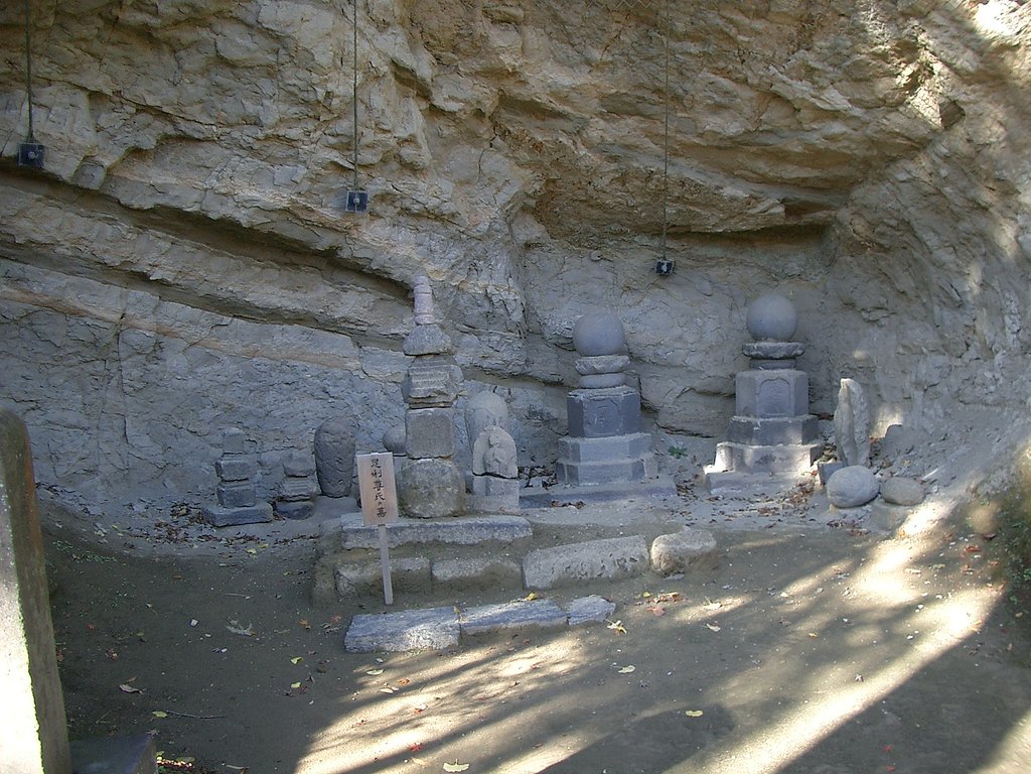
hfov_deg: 52.6
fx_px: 1042
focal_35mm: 35
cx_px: 516
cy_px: 387
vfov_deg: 40.7
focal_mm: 5.8
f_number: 2.6
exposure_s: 1/80
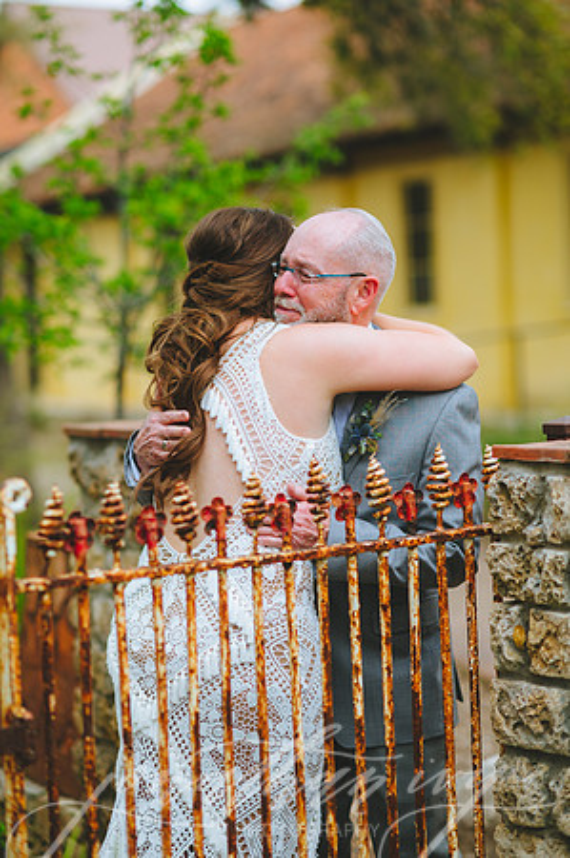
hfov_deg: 16.0
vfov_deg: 23.9
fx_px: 2023
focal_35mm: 85
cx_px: 285
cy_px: 429
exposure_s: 1/1000
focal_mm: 85
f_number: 2
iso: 200
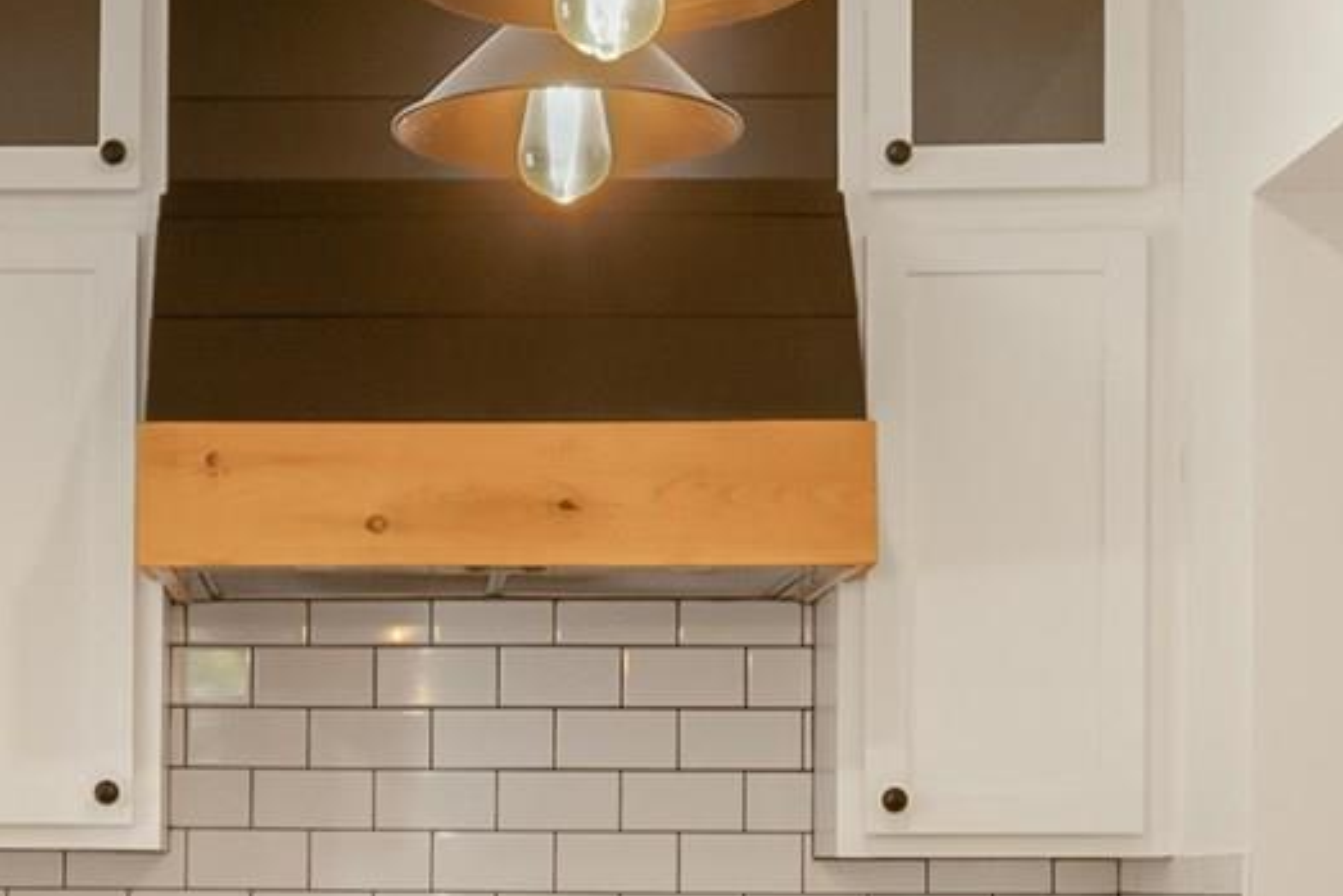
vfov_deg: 14.3
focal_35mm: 94
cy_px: 937
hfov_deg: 21.2
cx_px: 157
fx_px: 3507
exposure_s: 1/100
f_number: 5
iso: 320
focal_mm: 16
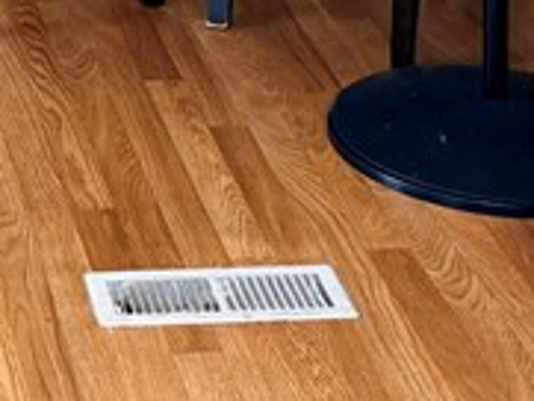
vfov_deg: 9.4
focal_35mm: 136
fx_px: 2099
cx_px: -121
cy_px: -643
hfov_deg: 14.0
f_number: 1.78
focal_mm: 6.76
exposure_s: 1/120
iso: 160
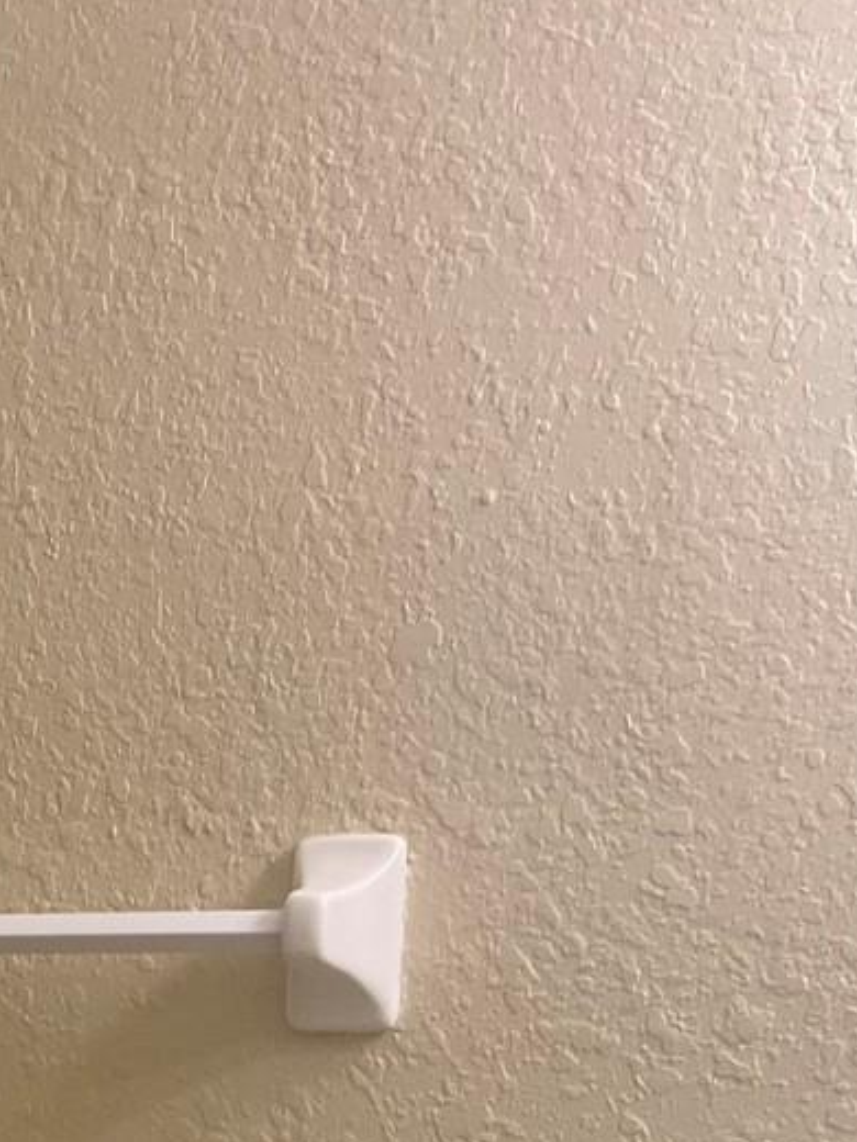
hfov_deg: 15.7
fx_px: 2641
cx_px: -692
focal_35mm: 80
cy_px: 1223
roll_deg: -1.5
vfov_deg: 23.1
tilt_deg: -6.6
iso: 80
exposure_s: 1/60
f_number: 1.6
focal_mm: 5.1
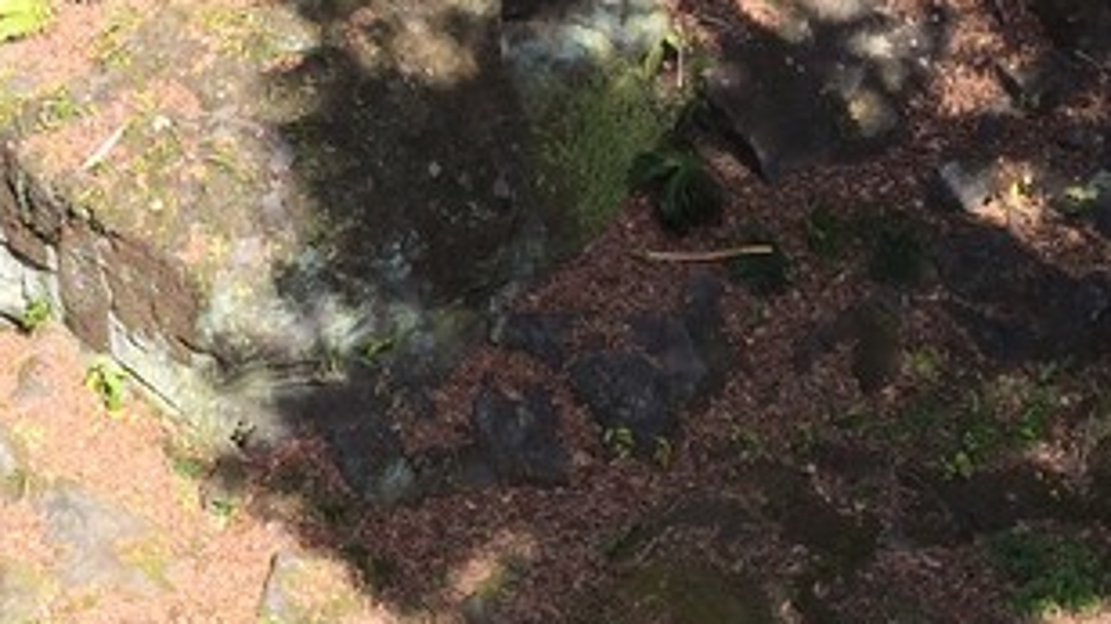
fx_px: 3092
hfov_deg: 20.1
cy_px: -36
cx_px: 202
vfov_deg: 11.4
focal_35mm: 105
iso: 32
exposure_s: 1/670
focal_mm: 4.15
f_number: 2.2
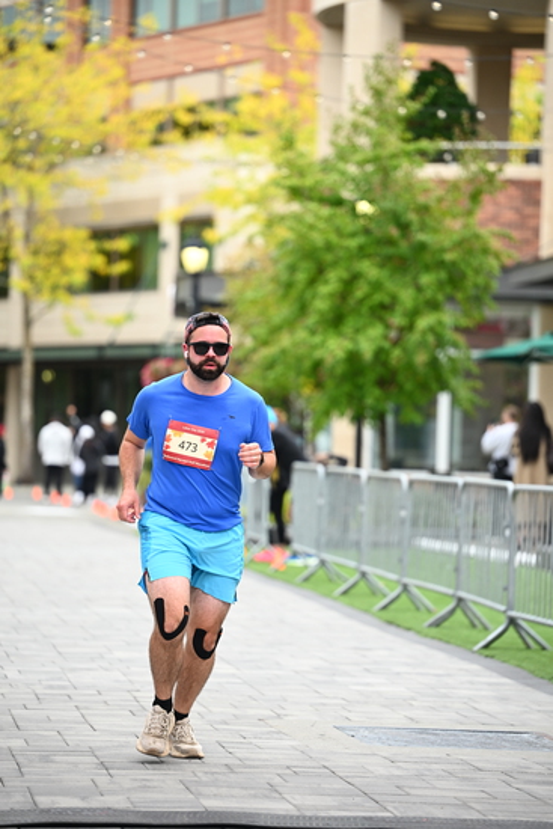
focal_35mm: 145
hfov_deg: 9.5
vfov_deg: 14.1
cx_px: 276
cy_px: 414
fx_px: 3339
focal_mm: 145
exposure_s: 1/1600
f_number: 2.8
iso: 640
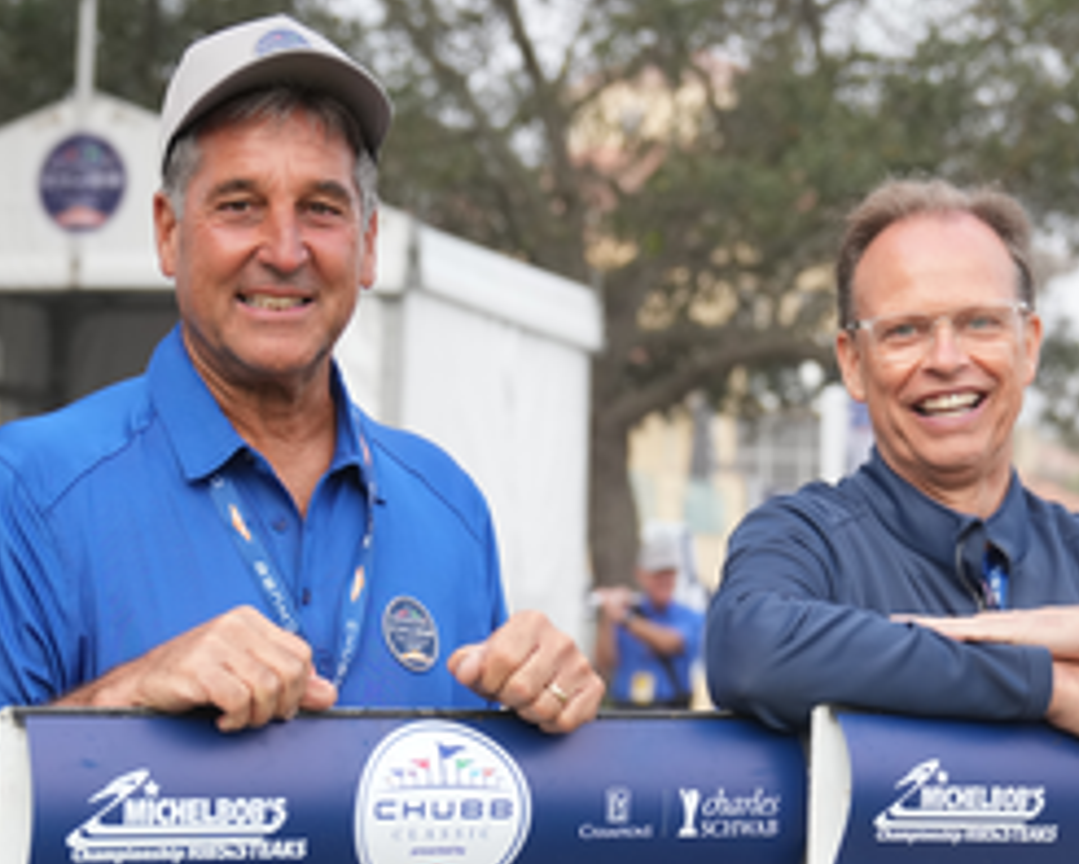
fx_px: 3291
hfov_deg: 18.6
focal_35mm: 103
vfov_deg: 14.8
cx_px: 434
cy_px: 732
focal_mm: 45
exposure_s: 1/2000
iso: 640
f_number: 2.8
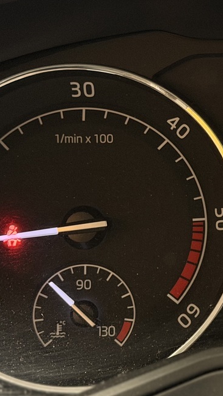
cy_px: 208
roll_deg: +0.0
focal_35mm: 116
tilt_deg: -18.4
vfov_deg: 18.5
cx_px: 342
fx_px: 1220
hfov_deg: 10.1
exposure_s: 1/25
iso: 400
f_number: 1.78
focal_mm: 6.76
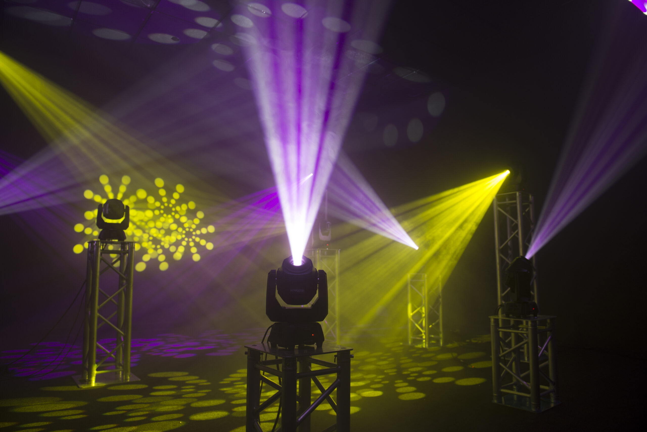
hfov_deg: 73.7
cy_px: 216
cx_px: 324
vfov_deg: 53.2
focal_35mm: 24
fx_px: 431
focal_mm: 24
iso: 400
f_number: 4
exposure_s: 1/15
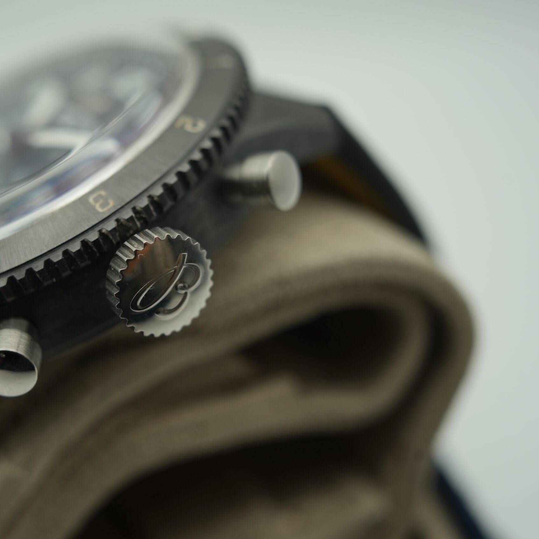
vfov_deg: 37.6
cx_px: 137
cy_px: 272
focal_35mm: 45
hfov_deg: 36.7
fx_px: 793
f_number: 5
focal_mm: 35
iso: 400
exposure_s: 1/250
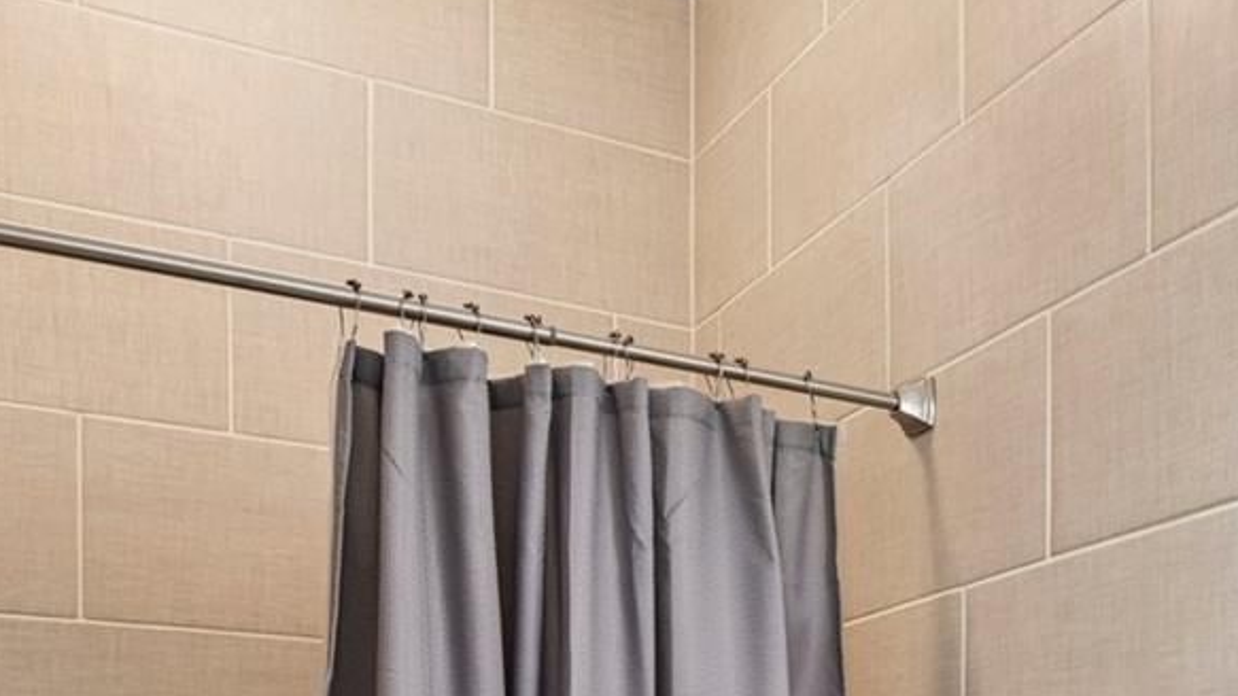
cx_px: 1108
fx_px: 1510
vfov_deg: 23.0
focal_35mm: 46
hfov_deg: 41.2
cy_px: 917
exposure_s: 1/15
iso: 400
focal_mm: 16
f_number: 8
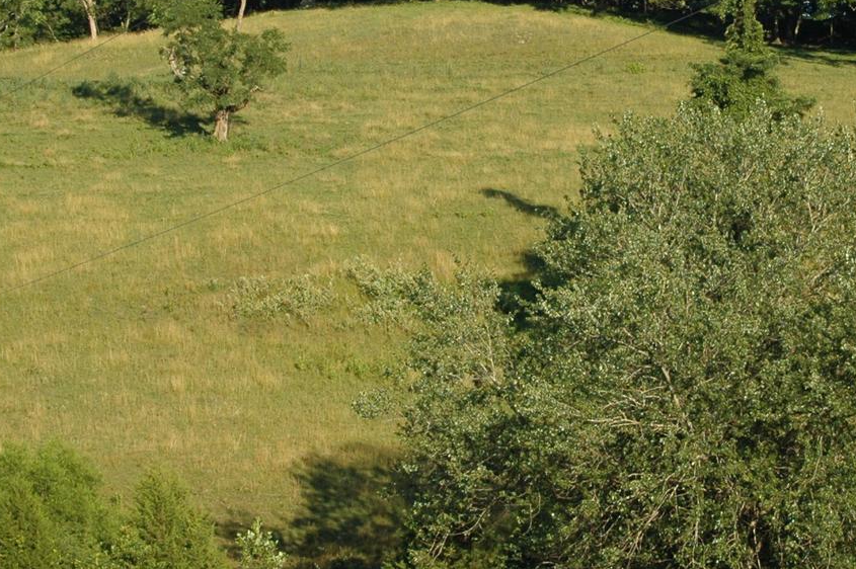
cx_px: 461
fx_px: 3022
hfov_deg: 16.1
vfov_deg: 10.7
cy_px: 109
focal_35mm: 127
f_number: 8
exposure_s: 1/250
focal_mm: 35
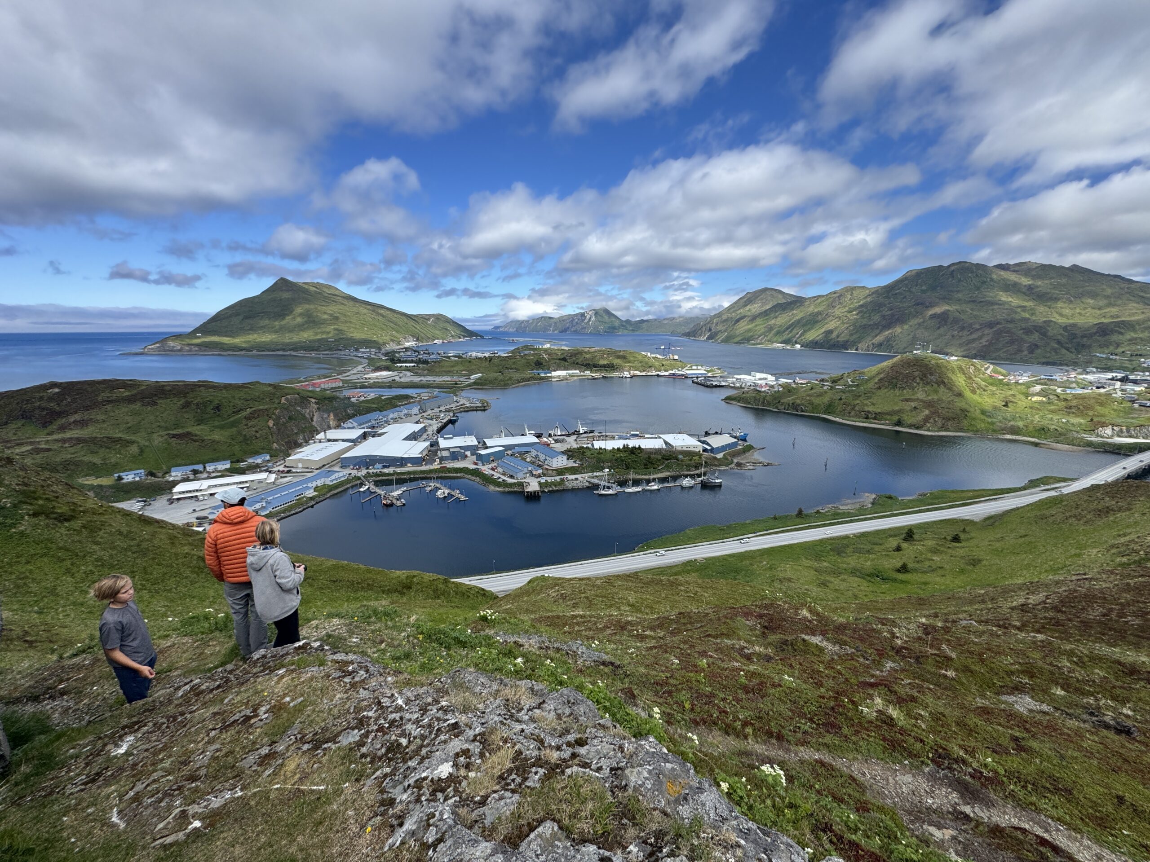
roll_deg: +1.0
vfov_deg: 85.7
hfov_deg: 102.1
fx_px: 465
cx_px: 575
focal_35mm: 14
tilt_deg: -12.3
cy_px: 431
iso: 50
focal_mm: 2.22
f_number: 2.2
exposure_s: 1/2273
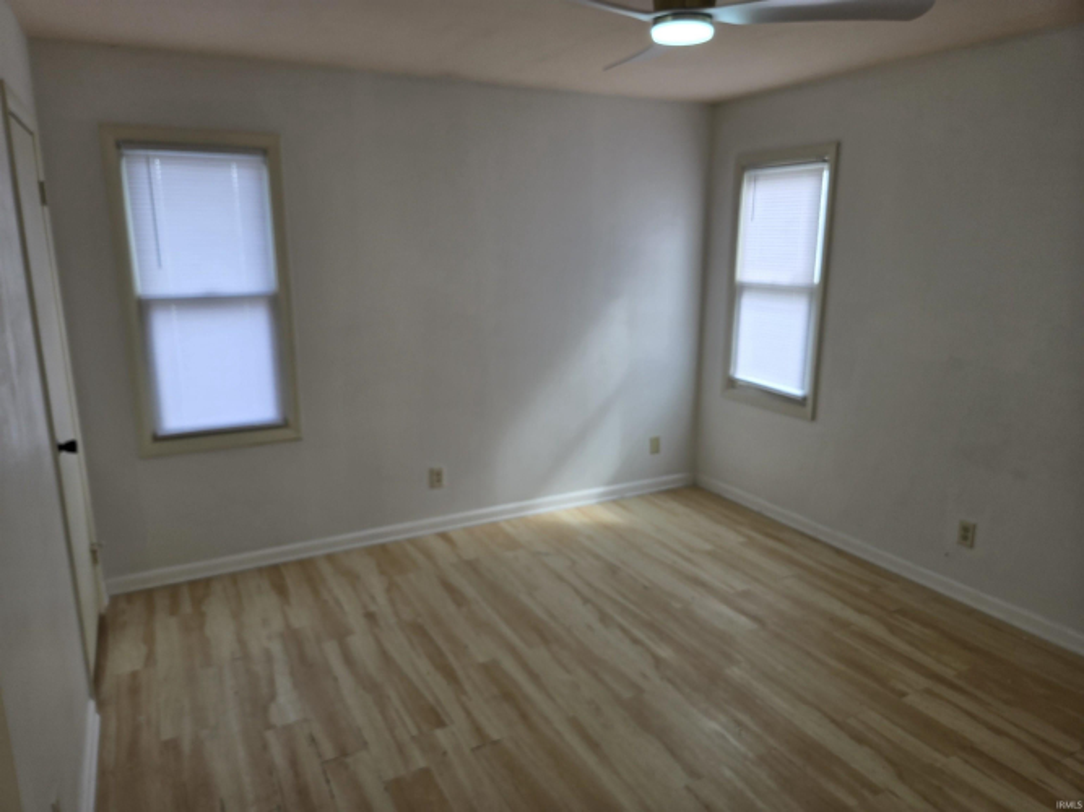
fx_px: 720
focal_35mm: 23
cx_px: 542
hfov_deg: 73.9
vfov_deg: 58.9
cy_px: 406
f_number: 1.8
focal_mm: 5.4
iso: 32
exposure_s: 1/120
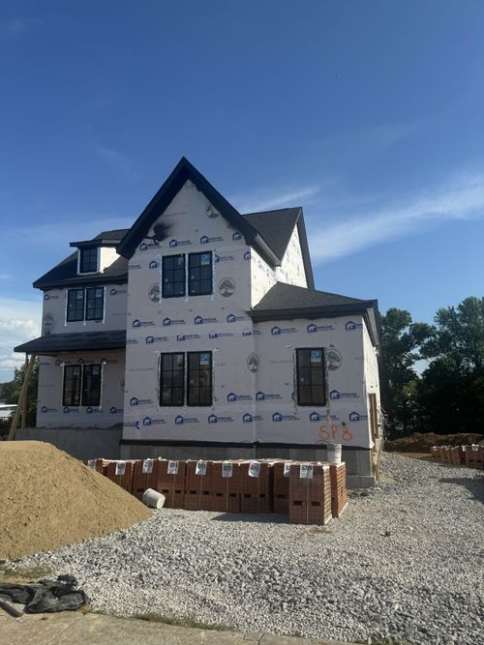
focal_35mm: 24
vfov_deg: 71.6
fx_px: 448
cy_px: 322
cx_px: 242
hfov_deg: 56.8
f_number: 1.78
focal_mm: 6.76
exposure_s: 1/5348
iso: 80
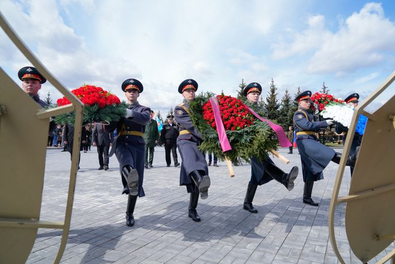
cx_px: 198
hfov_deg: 73.7
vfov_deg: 53.2
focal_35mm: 24
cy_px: 132
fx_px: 263
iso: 320
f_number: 4.5
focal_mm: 24
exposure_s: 1/1600
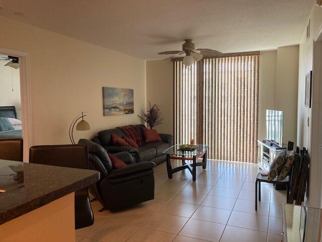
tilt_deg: +0.7
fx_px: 260
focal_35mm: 28
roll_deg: -1.0
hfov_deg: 63.4
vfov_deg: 49.7
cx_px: 161
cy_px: 121
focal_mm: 3.99
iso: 100
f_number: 1.8
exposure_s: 1/60
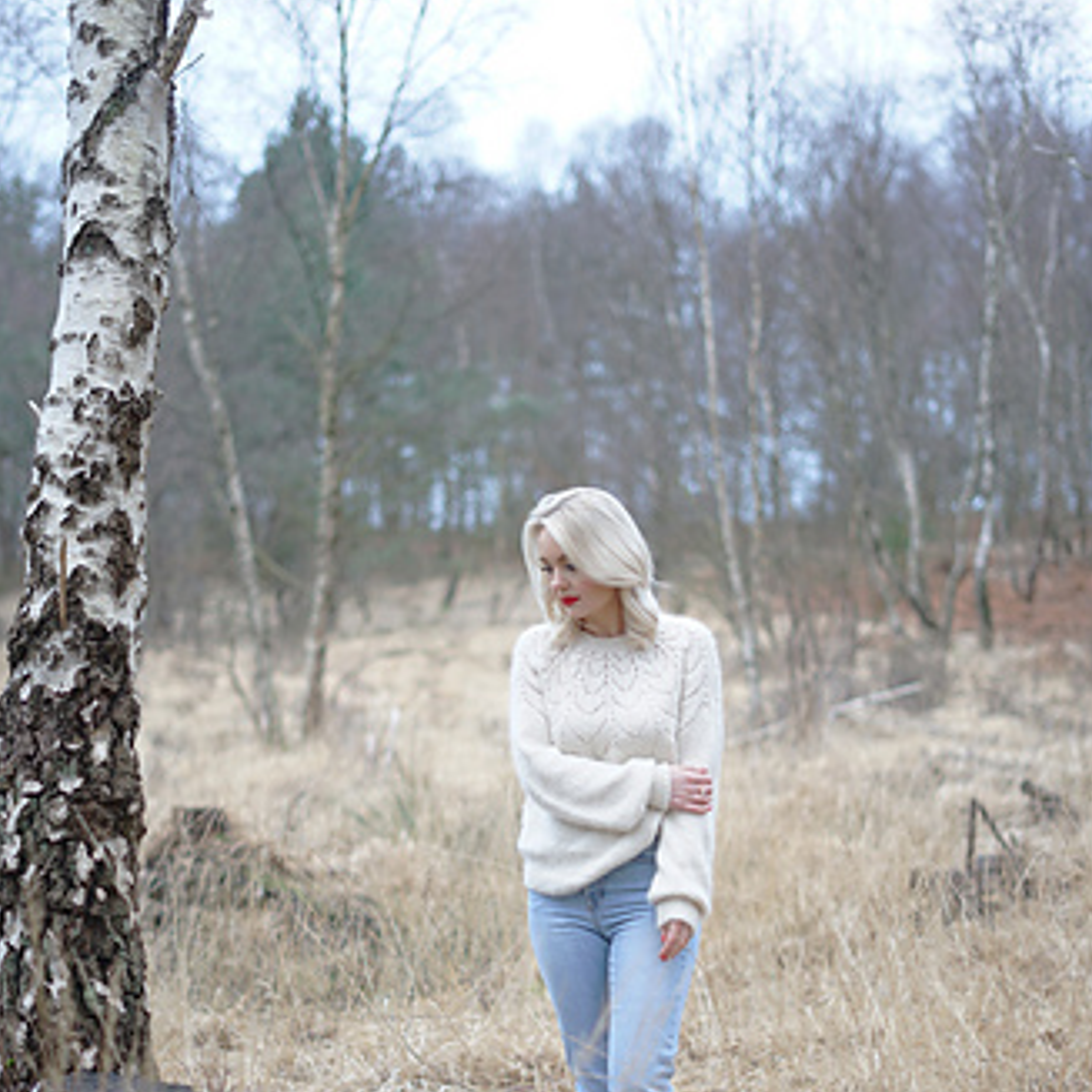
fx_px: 2320
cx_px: 546
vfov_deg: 26.3
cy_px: 758
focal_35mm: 65
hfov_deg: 26.5
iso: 200
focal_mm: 50
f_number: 1.8
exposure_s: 1/100
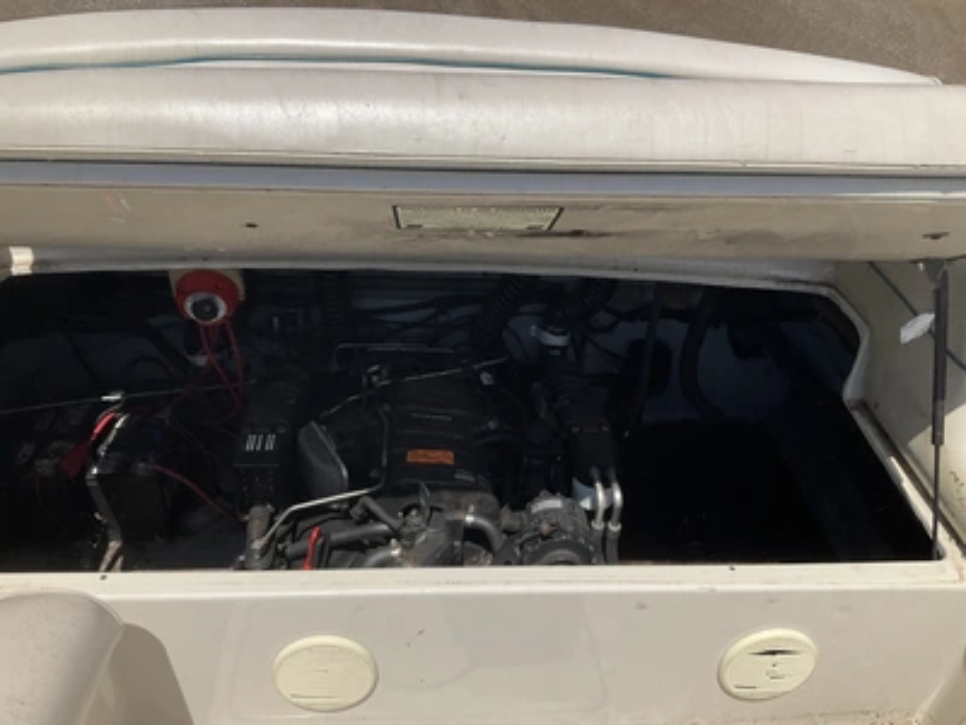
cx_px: 483
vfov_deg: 48.2
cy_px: 362
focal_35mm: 29
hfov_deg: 61.7
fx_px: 809
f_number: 1.8
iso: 25
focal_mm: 3
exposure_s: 1/2959
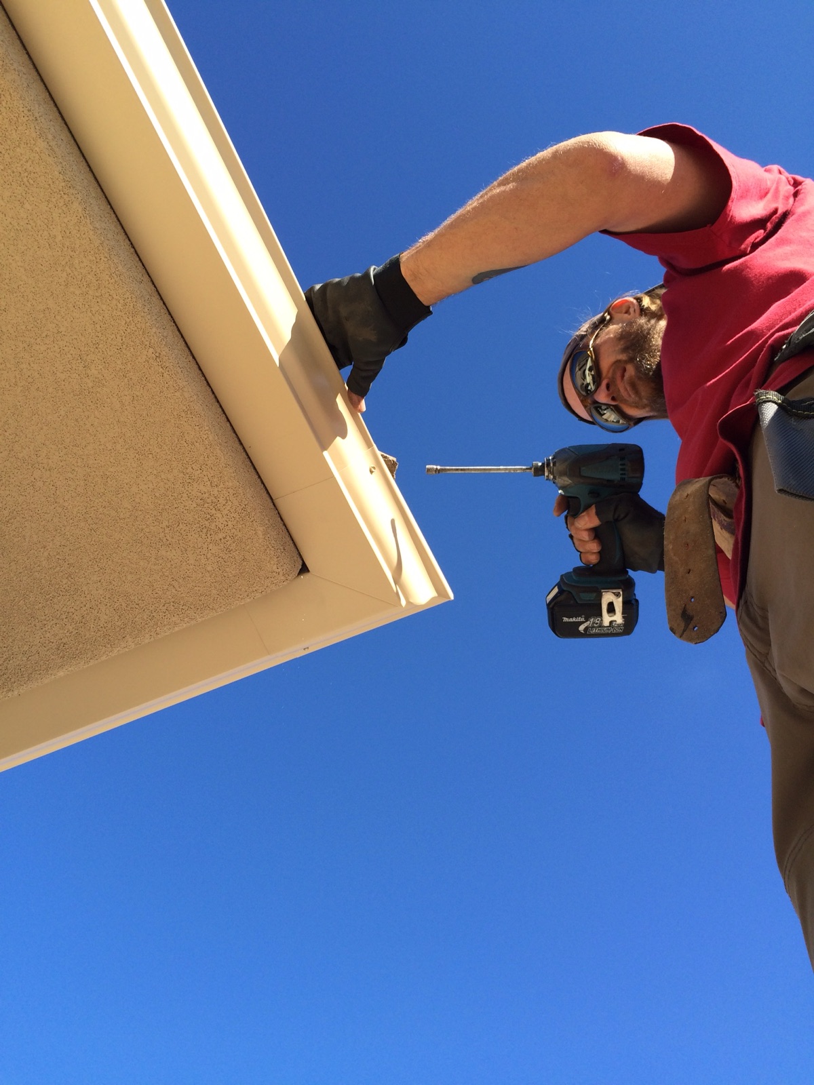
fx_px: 909
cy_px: 542
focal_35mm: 29
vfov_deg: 61.7
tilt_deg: +68.6
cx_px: 407
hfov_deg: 48.2
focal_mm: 4.15
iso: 32
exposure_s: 1/805
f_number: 2.2
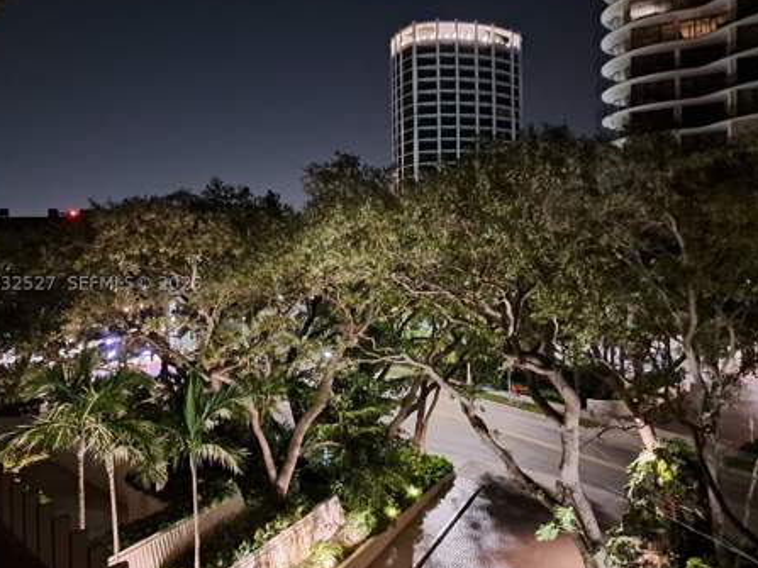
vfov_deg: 48.2
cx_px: 358
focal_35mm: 29
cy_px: 283
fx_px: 635
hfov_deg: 61.6
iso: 2000
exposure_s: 1/10
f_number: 1.8
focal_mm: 4
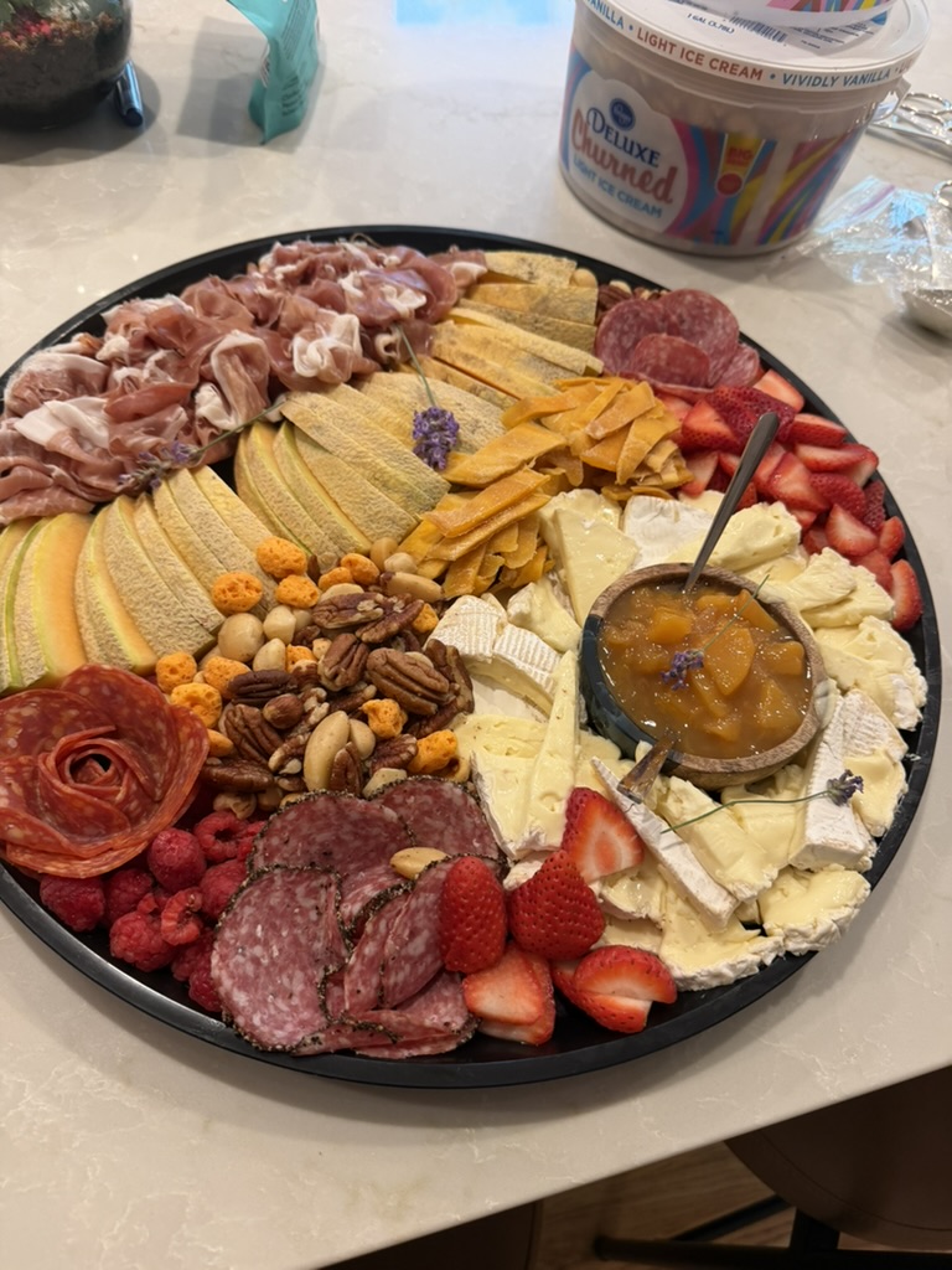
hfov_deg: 56.8
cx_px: 476
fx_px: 880
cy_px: 635
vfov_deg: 71.6
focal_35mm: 24
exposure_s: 1/60
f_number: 1.78
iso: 200
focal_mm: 6.76
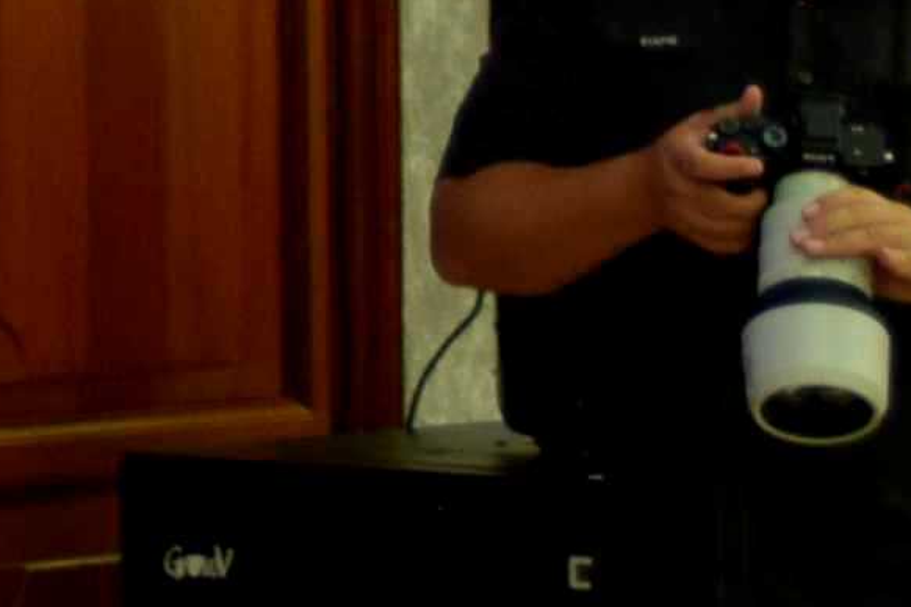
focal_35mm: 371
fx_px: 9388
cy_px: -773
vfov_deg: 3.7
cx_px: -1766
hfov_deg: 5.3
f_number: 4.2
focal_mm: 32
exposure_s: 1/60
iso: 500
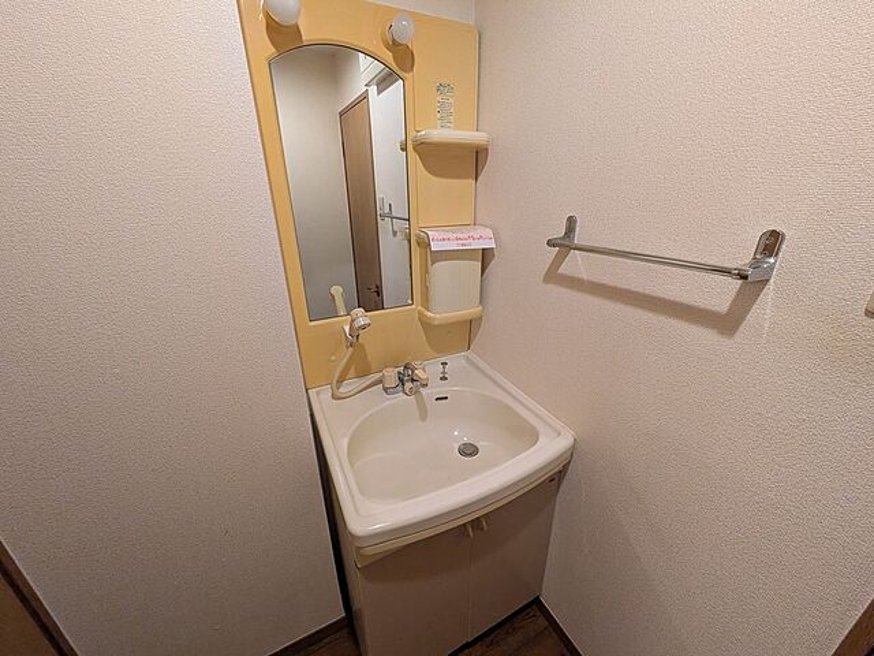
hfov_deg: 102.1
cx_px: 437
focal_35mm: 14
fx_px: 353
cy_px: 328
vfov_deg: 85.7
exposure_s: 1/24
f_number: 2.2
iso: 354
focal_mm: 1.83
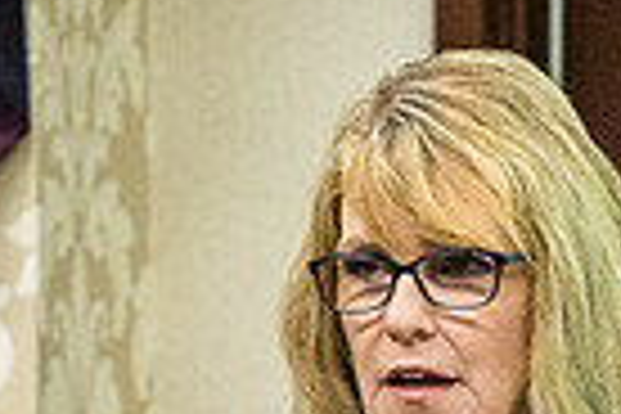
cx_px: 94
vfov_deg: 1.1
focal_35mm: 1261
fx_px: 21751
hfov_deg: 1.6
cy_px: 799
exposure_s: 1/200
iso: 3200
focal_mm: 200
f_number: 3.5
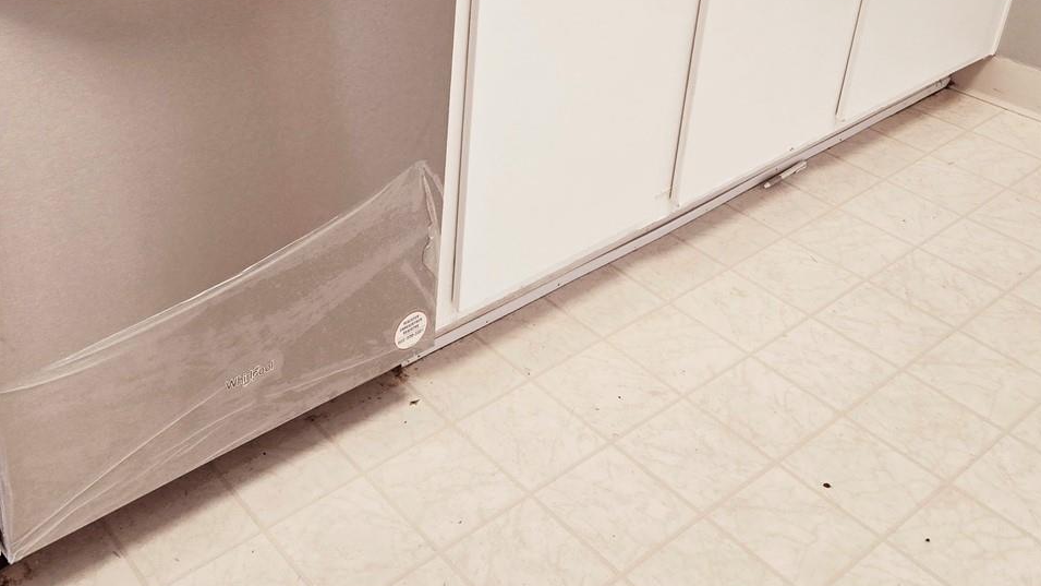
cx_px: 364
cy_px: 45
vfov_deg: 27.2
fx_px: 1159
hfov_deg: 47.7
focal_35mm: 42
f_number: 1.8
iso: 64
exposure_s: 1/120
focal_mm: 5.4
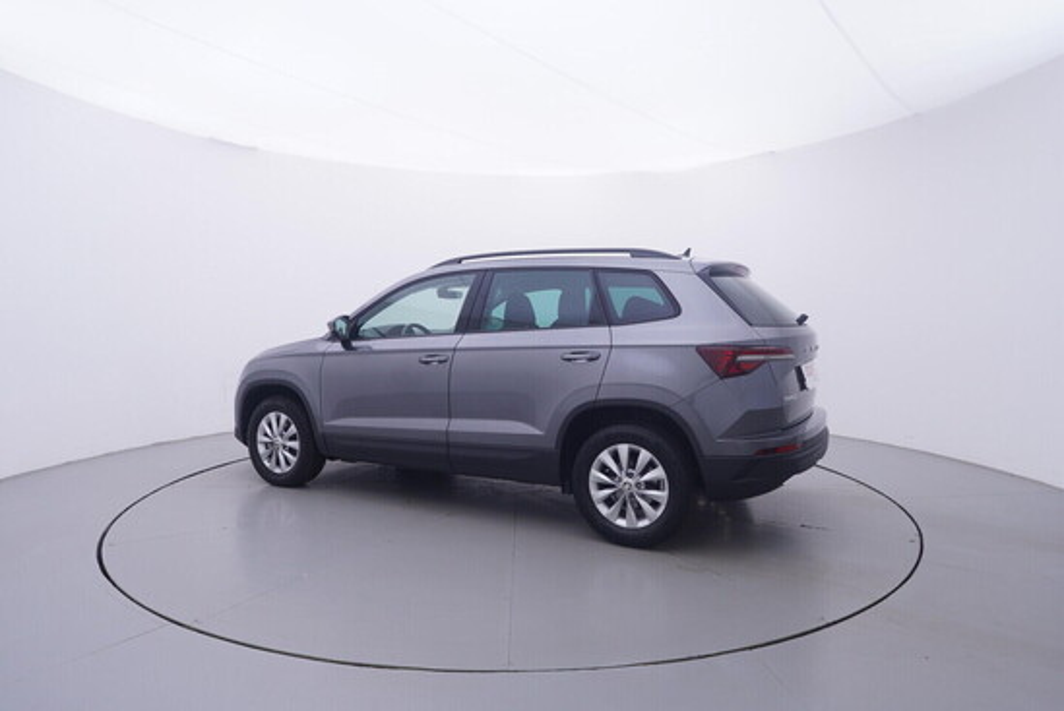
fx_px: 666
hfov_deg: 77.3
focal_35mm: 22
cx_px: 532
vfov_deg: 56.2
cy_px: 356
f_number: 5
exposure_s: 1/80
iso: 200
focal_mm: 15
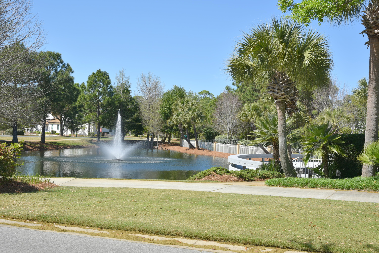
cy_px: 126
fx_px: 463
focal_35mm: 44
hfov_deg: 44.5
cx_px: 190
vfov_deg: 30.5
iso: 200
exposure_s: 1/400
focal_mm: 44
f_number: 10
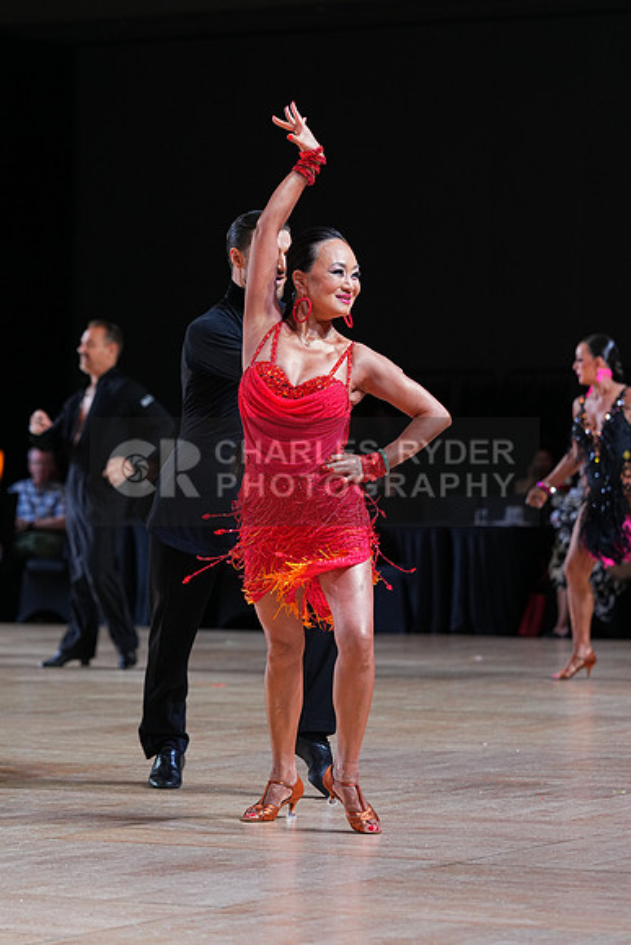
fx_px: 3626
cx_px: 316
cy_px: 472
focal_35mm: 138
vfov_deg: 14.9
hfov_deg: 9.9
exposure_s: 1/500
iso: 1250
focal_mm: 138
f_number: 4
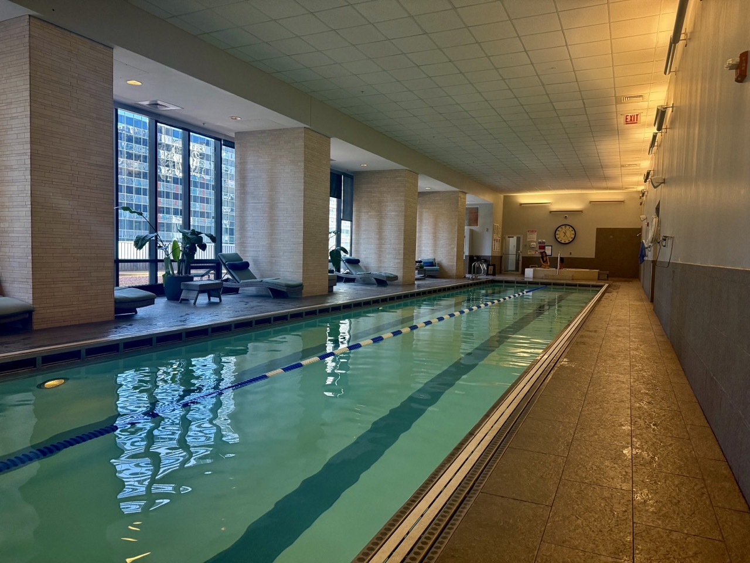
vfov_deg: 56.8
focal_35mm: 24
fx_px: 520
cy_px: 282
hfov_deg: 71.6
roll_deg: -1.6
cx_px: 375
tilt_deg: -2.6
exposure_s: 1/120
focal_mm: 6.76
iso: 160
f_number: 1.78
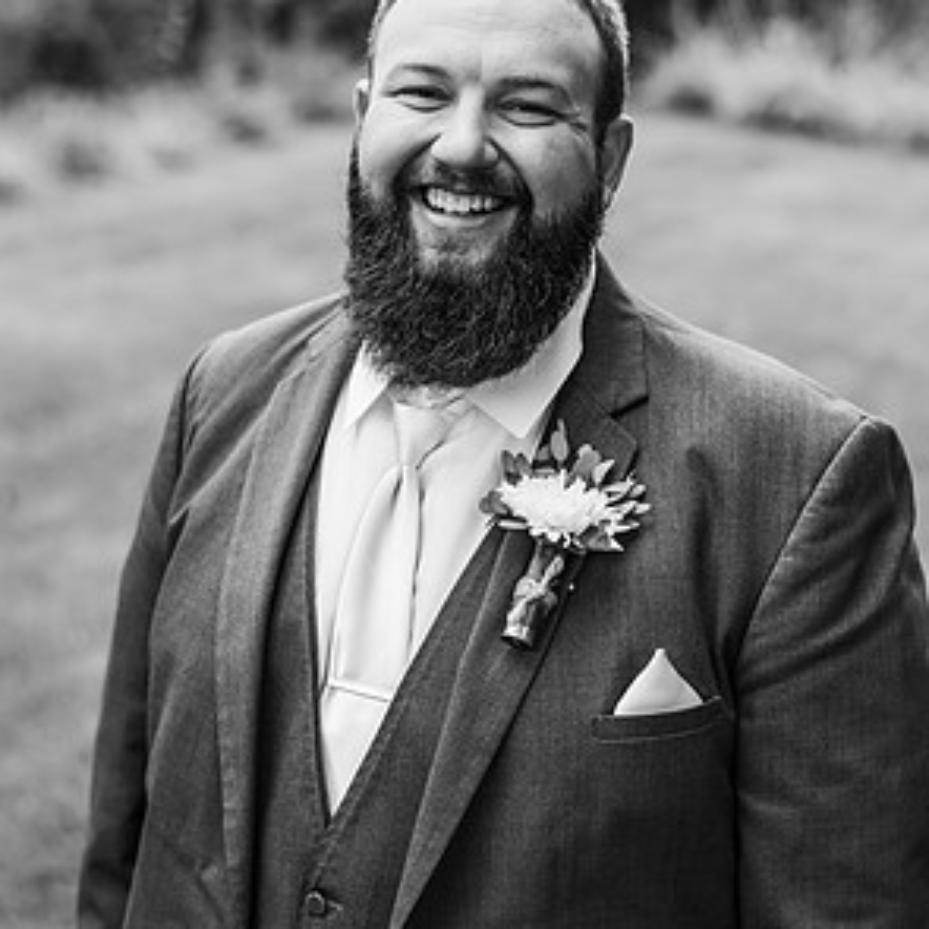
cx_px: 468
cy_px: 504
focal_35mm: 75
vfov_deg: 23.1
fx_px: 2277
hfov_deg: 23.1
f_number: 2.8
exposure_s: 1/1000
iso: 500
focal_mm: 58
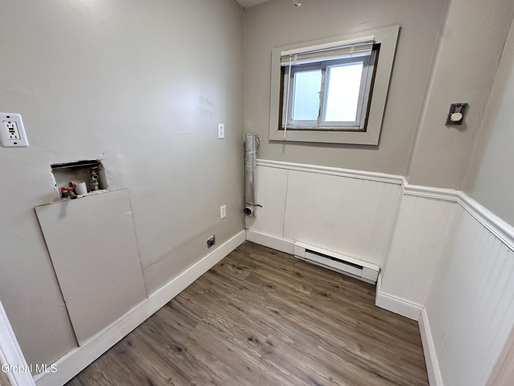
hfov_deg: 102.1
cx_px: 257
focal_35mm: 14
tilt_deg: -16.6
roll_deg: -1.4
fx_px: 208
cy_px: 193
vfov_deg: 85.7
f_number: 2.2
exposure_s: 1/120
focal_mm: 2.22
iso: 250
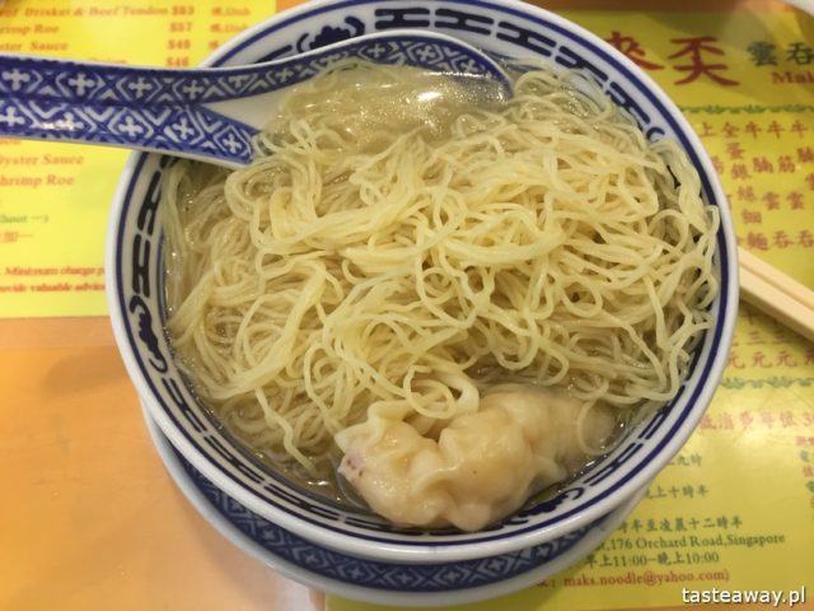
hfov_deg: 61.7
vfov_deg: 48.2
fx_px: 682
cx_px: 407
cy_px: 306
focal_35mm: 29
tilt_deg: -66.7
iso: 100
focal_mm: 4.15
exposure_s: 1/33
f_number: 2.2
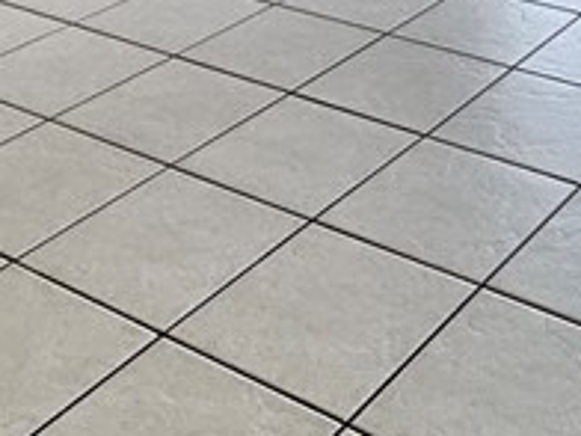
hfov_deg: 26.2
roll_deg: -0.3
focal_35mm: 73
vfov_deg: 15.2
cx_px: 471
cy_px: -495
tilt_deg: -1.2
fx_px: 1225
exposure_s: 1/166
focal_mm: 2.22
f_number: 2.2
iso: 40
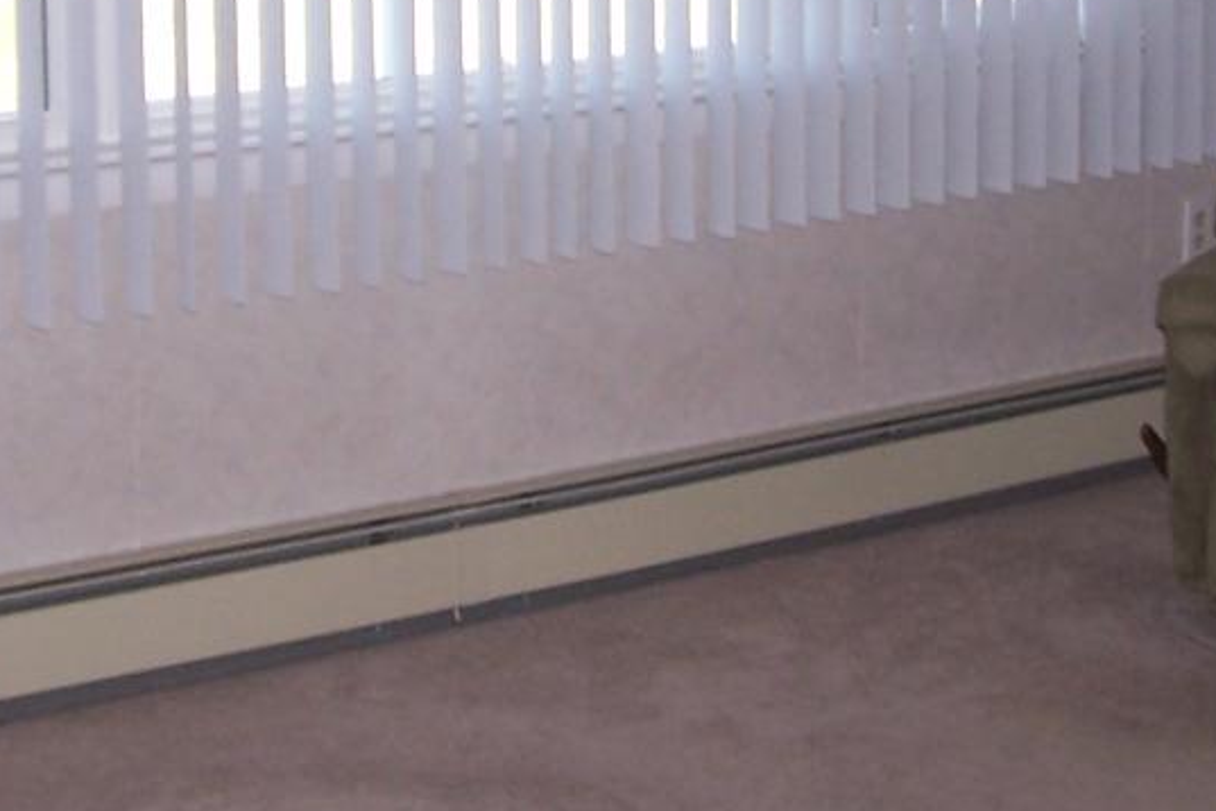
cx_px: 702
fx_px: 3580
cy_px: -7
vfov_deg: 12.8
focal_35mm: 106
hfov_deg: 19.3
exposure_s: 1/60
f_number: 2.8
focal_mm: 6.3
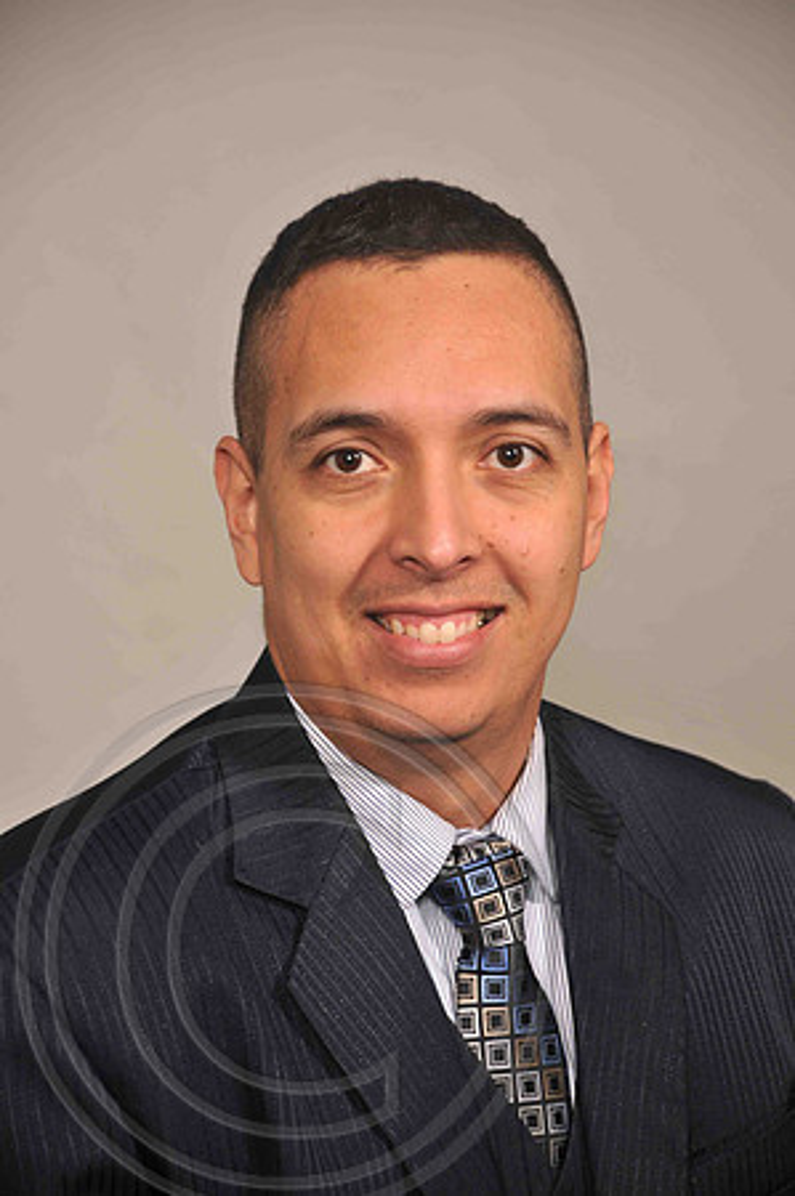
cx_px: 398
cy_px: 598
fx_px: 4980
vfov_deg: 13.7
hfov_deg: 9.1
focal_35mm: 150
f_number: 5.6
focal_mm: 100
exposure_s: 1/60
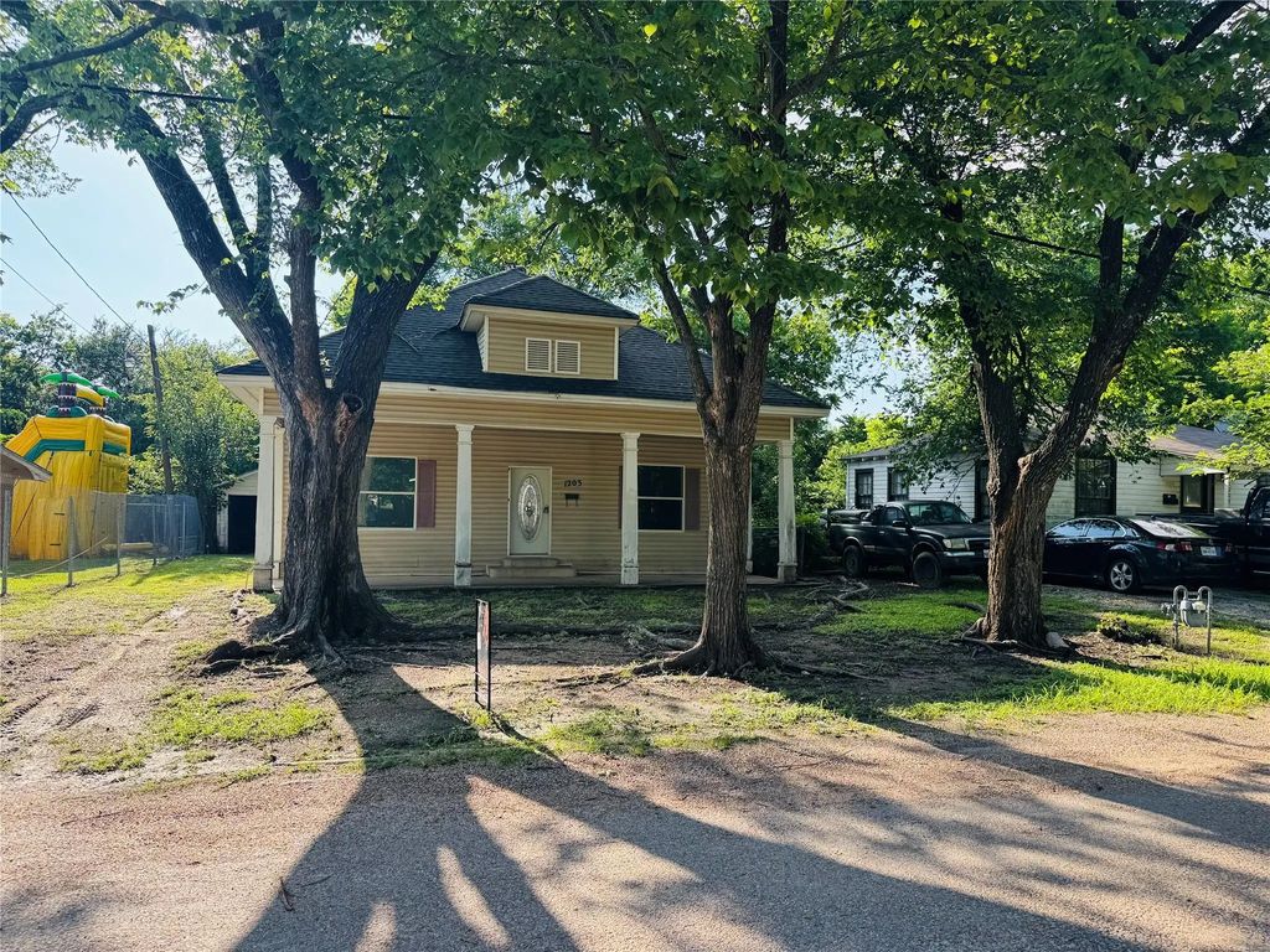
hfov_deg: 71.6
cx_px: 635
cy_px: 476
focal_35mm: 24
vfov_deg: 56.8
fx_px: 881
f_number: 1.78
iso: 80
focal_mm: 6.76
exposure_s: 1/864
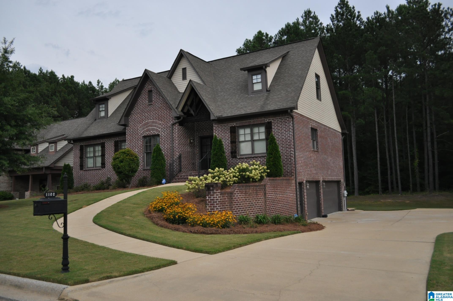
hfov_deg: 62.0
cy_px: 150
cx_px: 226
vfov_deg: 43.5
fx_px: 377
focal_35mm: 30
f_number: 3.8
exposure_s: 1/250
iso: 1000
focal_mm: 20
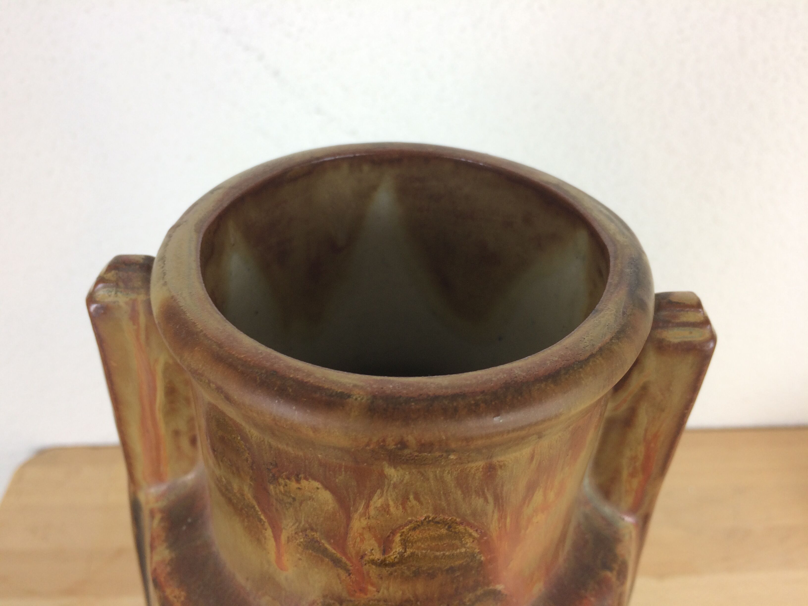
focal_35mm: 29
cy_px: 303
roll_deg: -1.3
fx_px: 677
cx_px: 404
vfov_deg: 48.2
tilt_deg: -36.8
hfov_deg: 61.7
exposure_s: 1/33
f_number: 2.2
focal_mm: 4.15
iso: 40
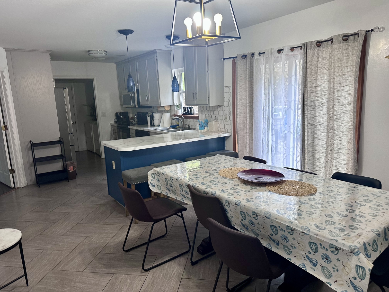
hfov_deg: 71.6
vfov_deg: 56.8
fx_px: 270
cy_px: 146
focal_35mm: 24
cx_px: 194
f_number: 1.78
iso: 200
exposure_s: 1/60
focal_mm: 6.86
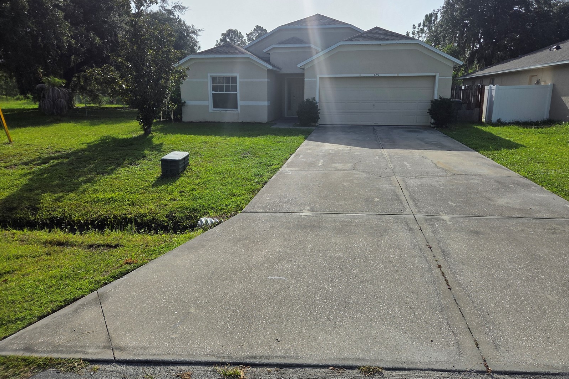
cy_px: 171
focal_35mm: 24
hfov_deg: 73.7
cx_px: 285
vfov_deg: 53.0
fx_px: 379
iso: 64
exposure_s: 1/7891
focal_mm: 5.4
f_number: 1.8
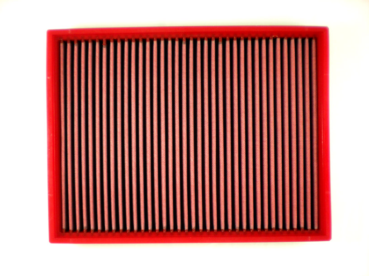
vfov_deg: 37.7
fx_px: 405
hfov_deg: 49.0
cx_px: 184
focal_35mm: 38
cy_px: 138
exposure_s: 1/24.7
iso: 200
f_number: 3.1
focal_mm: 6.3
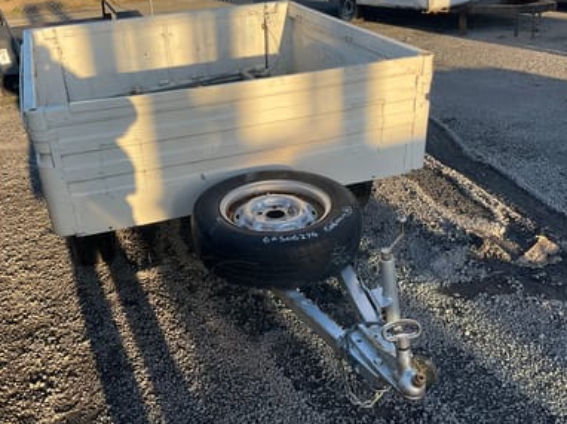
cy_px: 208
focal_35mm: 38
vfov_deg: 37.7
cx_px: 242
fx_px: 622
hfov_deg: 48.8
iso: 25
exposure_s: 1/504
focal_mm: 3
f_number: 1.8
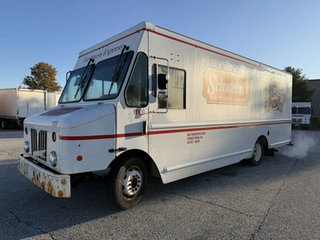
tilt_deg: -1.9
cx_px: 160
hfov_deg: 71.6
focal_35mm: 24
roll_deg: -0.7
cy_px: 120
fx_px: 222
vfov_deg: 56.8
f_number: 1.78
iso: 80
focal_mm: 6.76
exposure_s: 1/3584
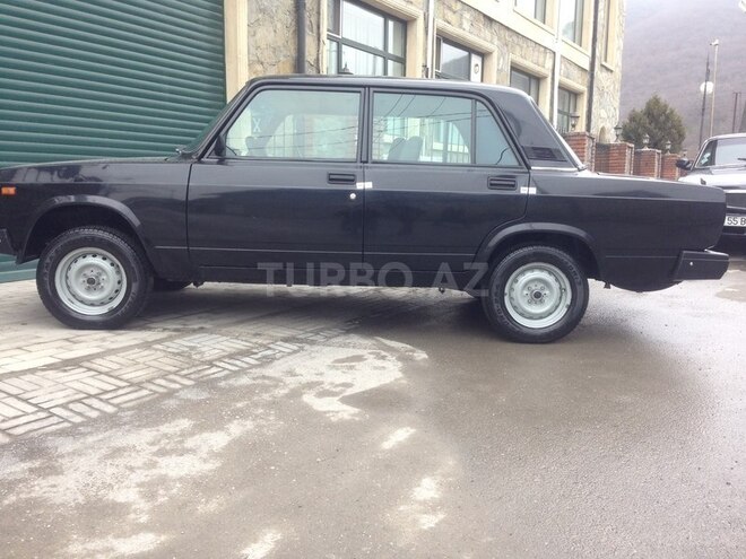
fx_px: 711
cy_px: 280
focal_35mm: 33
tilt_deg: -2.2
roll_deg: -0.3
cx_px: 373
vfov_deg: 42.9
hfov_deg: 55.4
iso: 64
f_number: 2.4
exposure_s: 1/120
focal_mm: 4.12
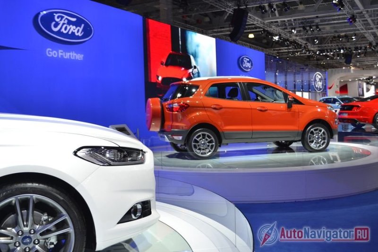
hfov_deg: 46.4
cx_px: 189
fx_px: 441
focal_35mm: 42
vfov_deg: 31.9
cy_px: 126
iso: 400
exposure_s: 1/100
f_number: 5
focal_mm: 28
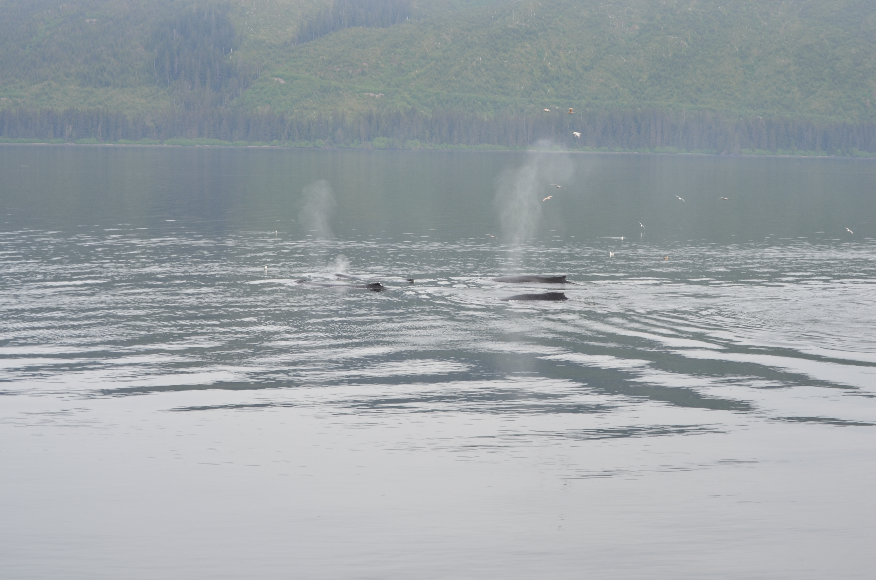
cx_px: 438
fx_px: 2003
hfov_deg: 24.7
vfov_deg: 16.5
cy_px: 290
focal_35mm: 82
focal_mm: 55
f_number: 10
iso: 200
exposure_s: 1/80
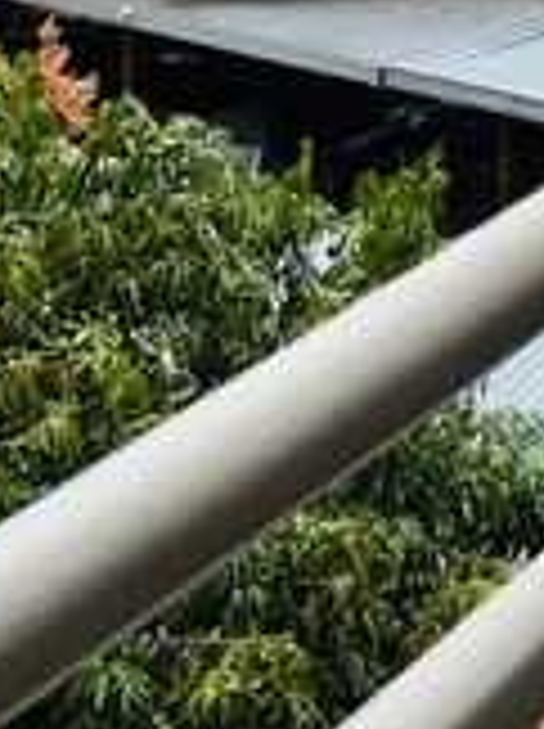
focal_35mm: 107
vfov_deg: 15.6
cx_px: 701
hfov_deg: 13.3
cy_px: -610
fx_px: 2248
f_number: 1.5
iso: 50
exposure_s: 1/8000
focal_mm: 5.7
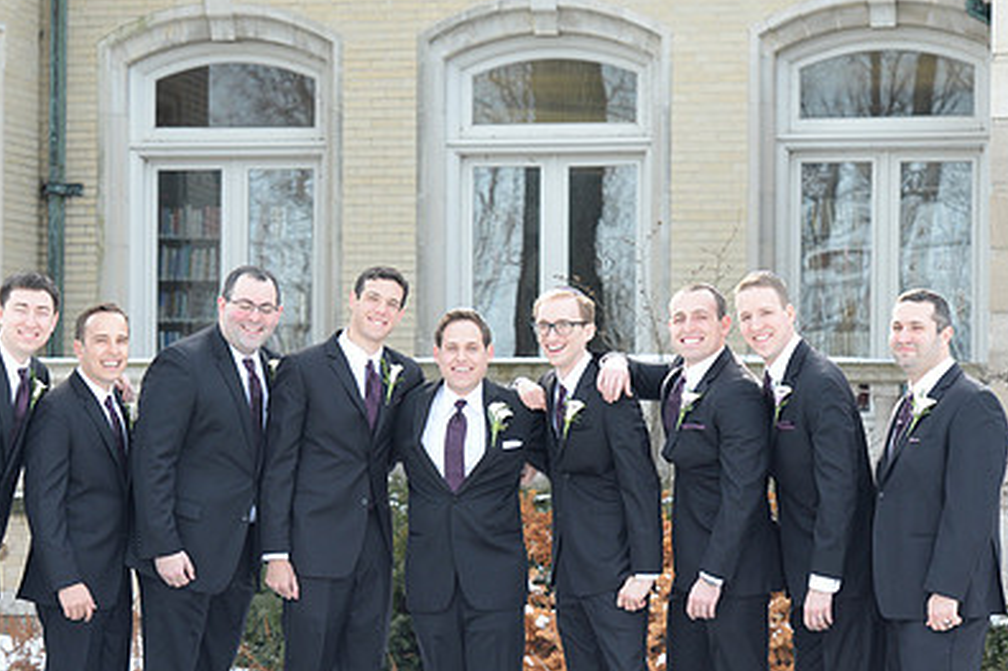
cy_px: 452
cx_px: 398
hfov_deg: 15.5
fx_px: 3694
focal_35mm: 132
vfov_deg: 10.4
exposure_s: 1/400
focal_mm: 90
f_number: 5.6
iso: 500
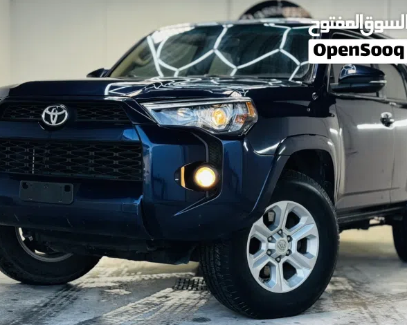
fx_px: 614
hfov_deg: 36.7
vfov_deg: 29.7
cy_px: 163
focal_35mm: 51
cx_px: 204
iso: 64
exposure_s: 1/187
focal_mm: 6.76
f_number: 1.78
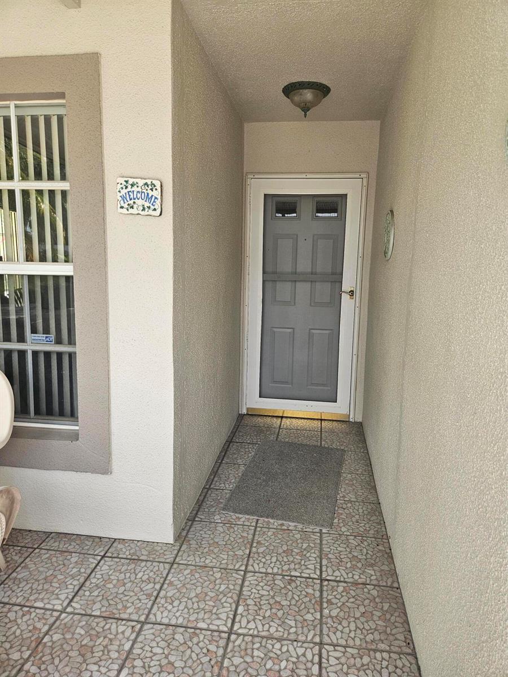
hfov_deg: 58.9
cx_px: 254
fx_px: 450
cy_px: 338
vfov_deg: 73.9
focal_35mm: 23
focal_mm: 5.4
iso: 64
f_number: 1.8
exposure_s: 1/207
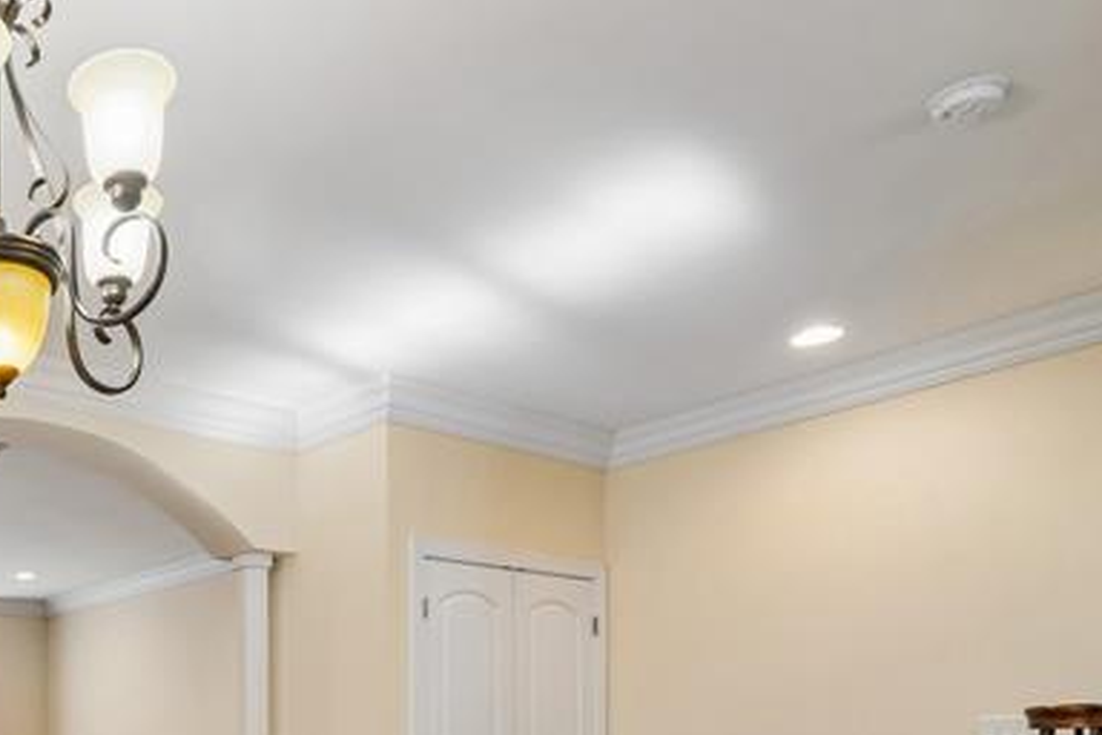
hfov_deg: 49.9
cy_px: 771
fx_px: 979
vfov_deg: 36.1
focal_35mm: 32
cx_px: 49
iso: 100
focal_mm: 12
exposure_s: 1/13
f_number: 9
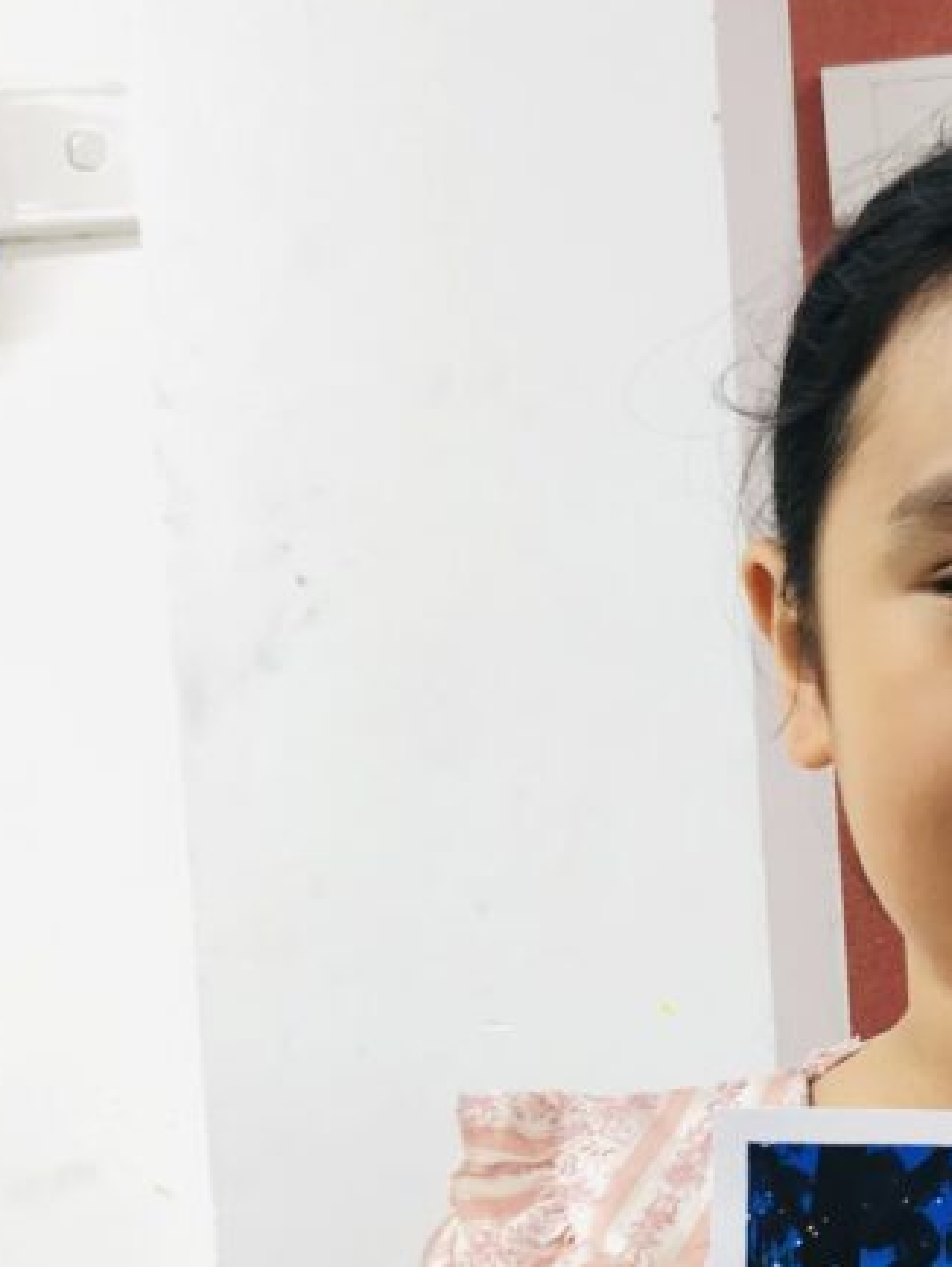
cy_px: 1070
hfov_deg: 16.5
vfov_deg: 22.3
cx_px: 1113
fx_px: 3150
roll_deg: +2.5
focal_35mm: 86
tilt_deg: -3.2
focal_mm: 4
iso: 32
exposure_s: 1/50
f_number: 1.8
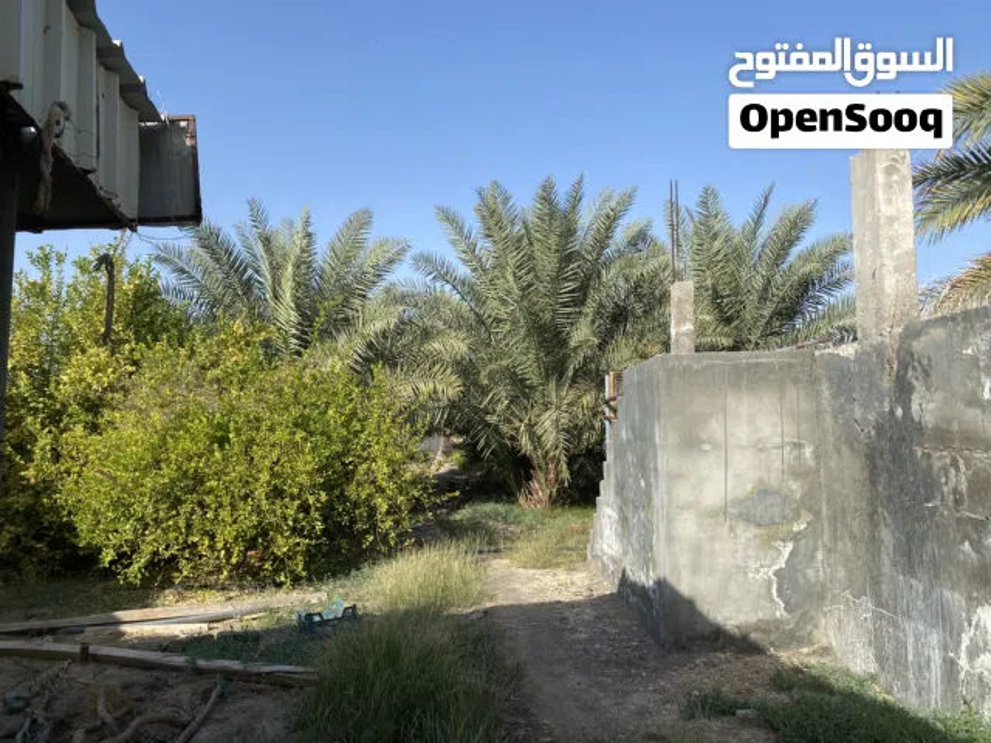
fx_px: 744
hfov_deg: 67.3
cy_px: 372
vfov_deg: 53.1
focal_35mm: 26
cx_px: 496
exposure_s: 1/2222
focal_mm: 4.25
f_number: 1.8
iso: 32
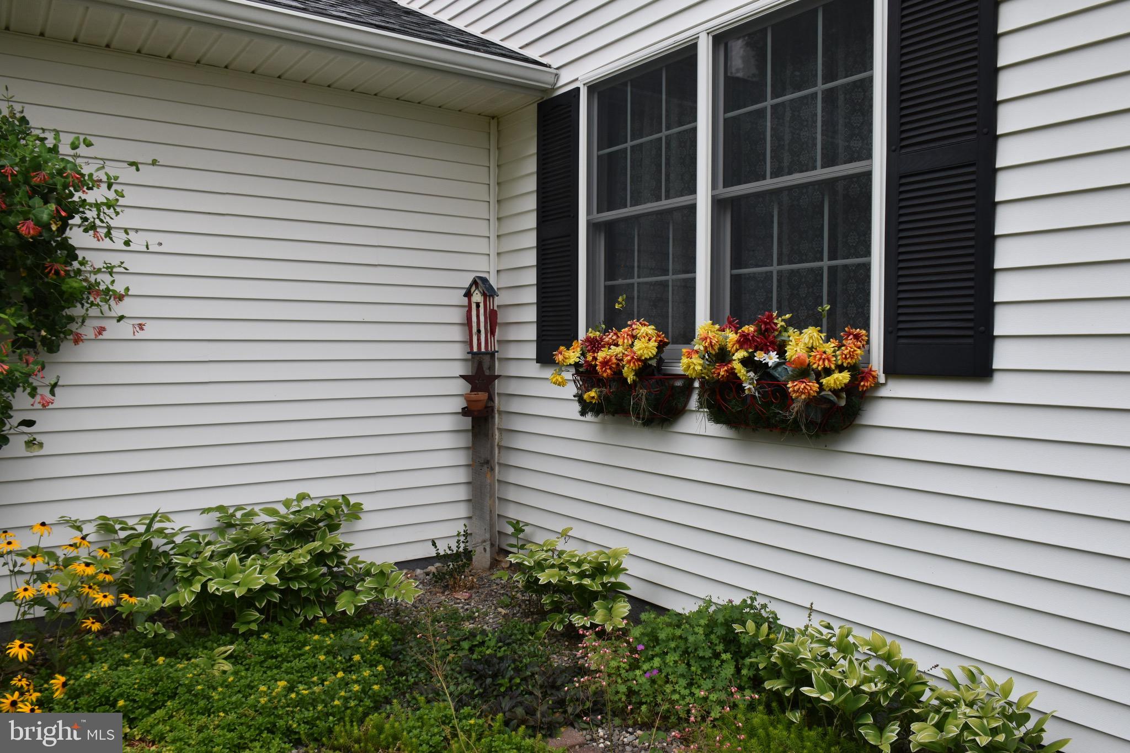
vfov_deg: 47.9
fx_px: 847
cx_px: 565
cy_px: 376
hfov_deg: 67.4
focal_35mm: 27
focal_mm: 18
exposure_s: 1/250
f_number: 8
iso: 360
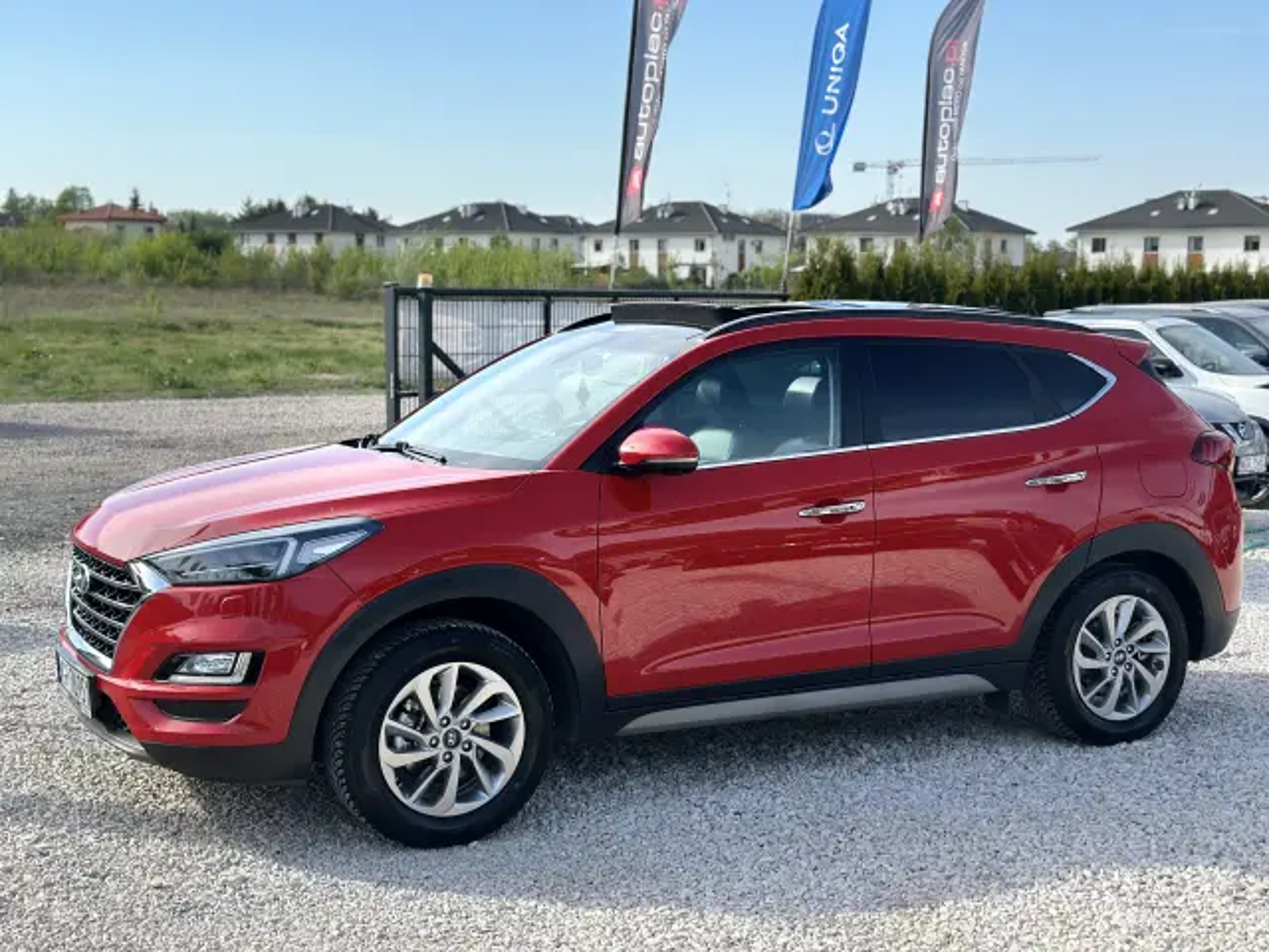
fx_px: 1760
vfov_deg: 30.3
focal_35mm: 48
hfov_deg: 39.7
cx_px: 634
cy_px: 476
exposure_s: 1/2469
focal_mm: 6.86
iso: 80
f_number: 1.78
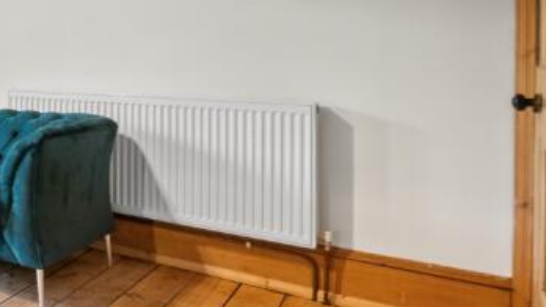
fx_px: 536
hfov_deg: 37.2
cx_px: -143
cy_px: 52
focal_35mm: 37
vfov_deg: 31.0
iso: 800
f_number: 7.1
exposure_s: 1.6
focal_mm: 12
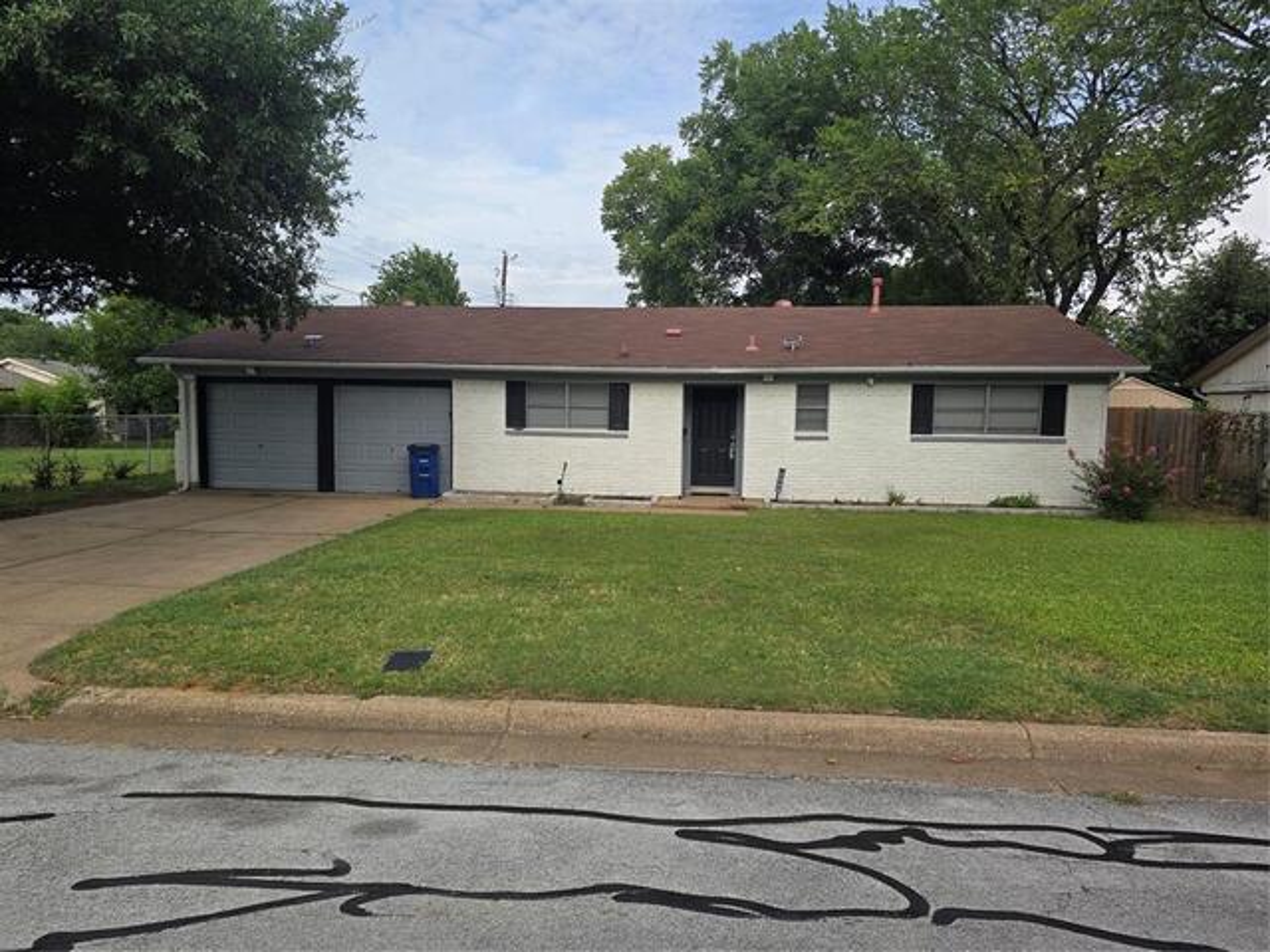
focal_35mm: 23
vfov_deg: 58.9
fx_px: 844
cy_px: 476
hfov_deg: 73.9
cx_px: 635
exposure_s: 1/559
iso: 12
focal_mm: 6.3
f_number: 1.7
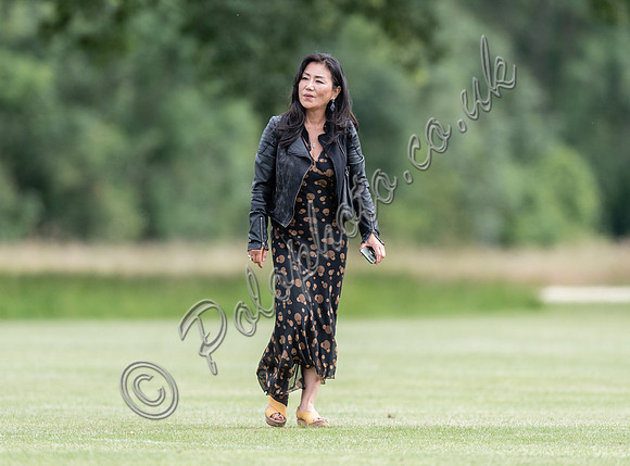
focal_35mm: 602
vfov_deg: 2.4
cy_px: 204
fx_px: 10907
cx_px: 288
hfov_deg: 3.3
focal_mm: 500
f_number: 4.5
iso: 1000
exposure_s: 1/1600
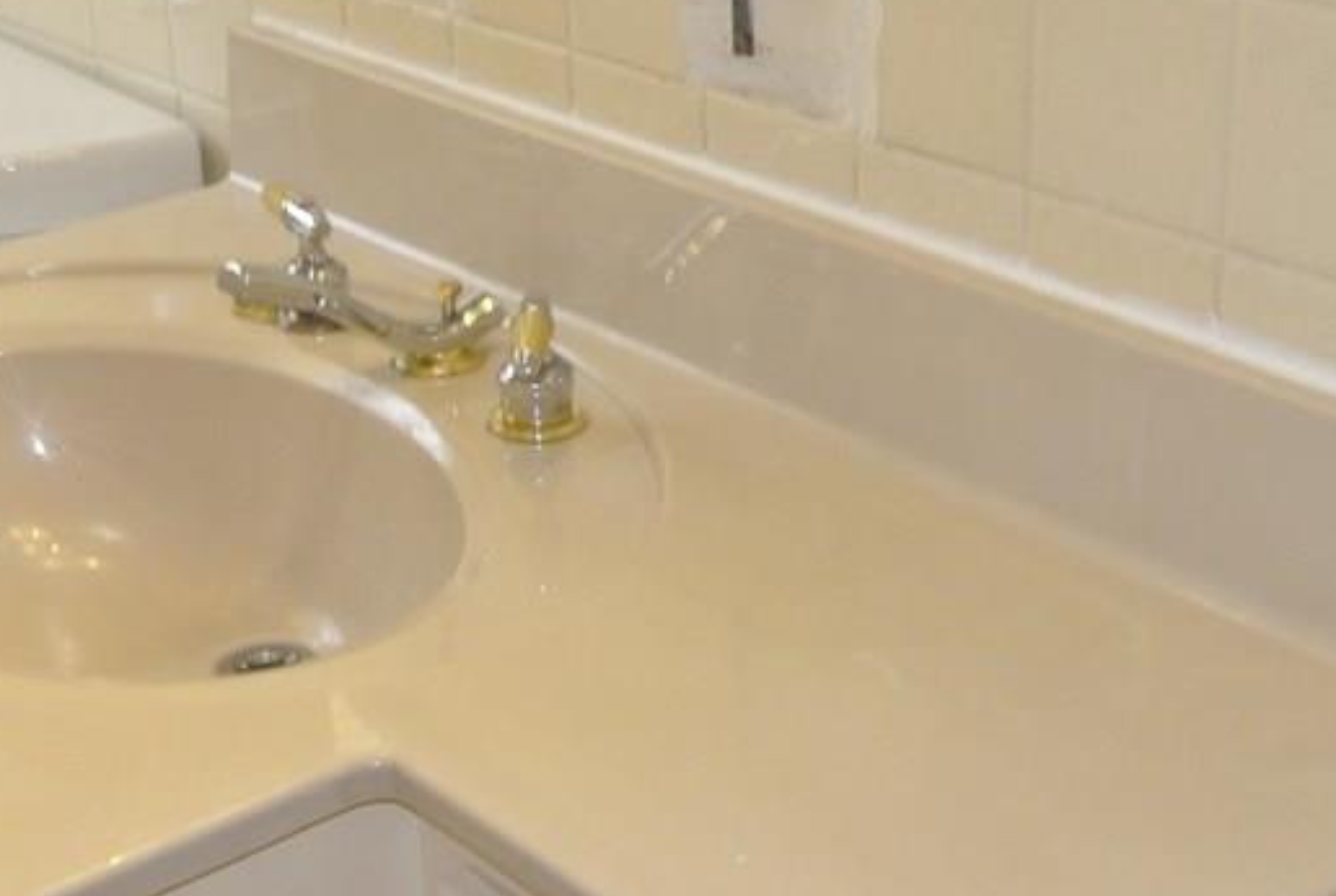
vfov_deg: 20.3
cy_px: 620
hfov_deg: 30.0
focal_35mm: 67
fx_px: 2491
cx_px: 603
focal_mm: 10
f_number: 3.5
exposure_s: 1/60
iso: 640
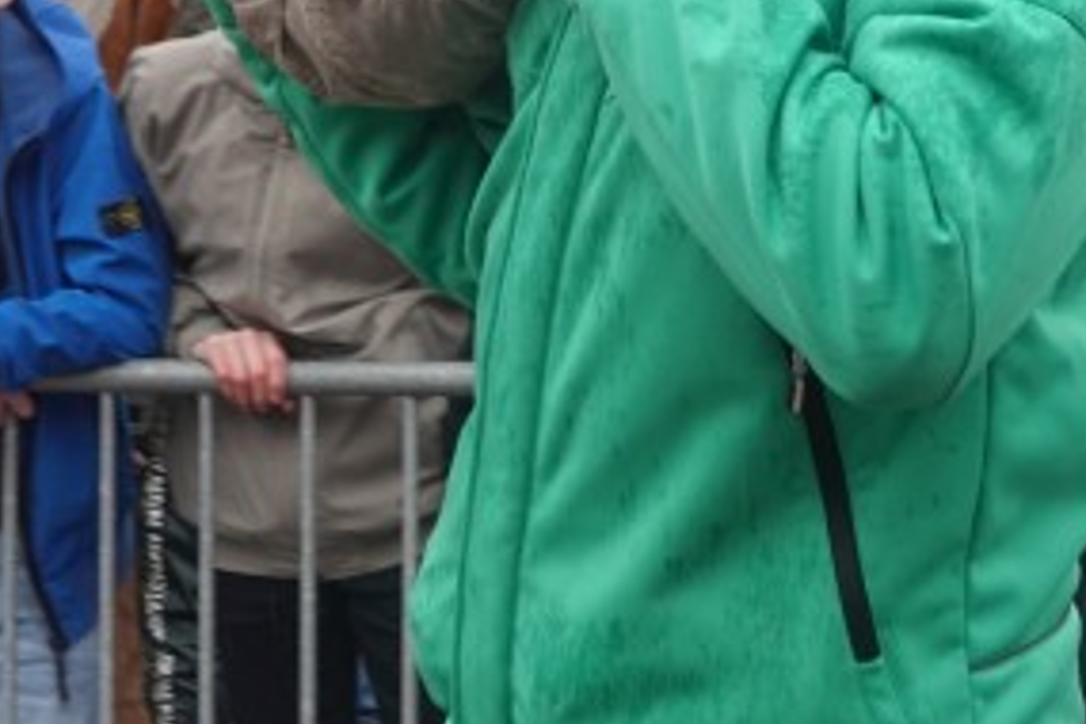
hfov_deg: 10.0
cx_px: 575
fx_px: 6184
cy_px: -42
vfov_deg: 6.7
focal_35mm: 205
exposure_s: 1/250
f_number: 3.5
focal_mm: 23.95
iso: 100
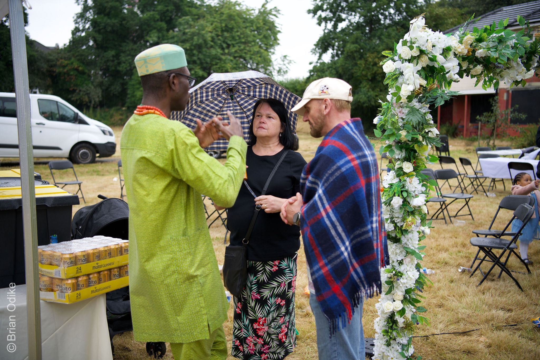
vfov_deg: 33.4
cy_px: 180
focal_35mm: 40
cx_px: 270
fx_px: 600
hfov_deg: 48.5
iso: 100
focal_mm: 40
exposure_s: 1/60
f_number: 2.8
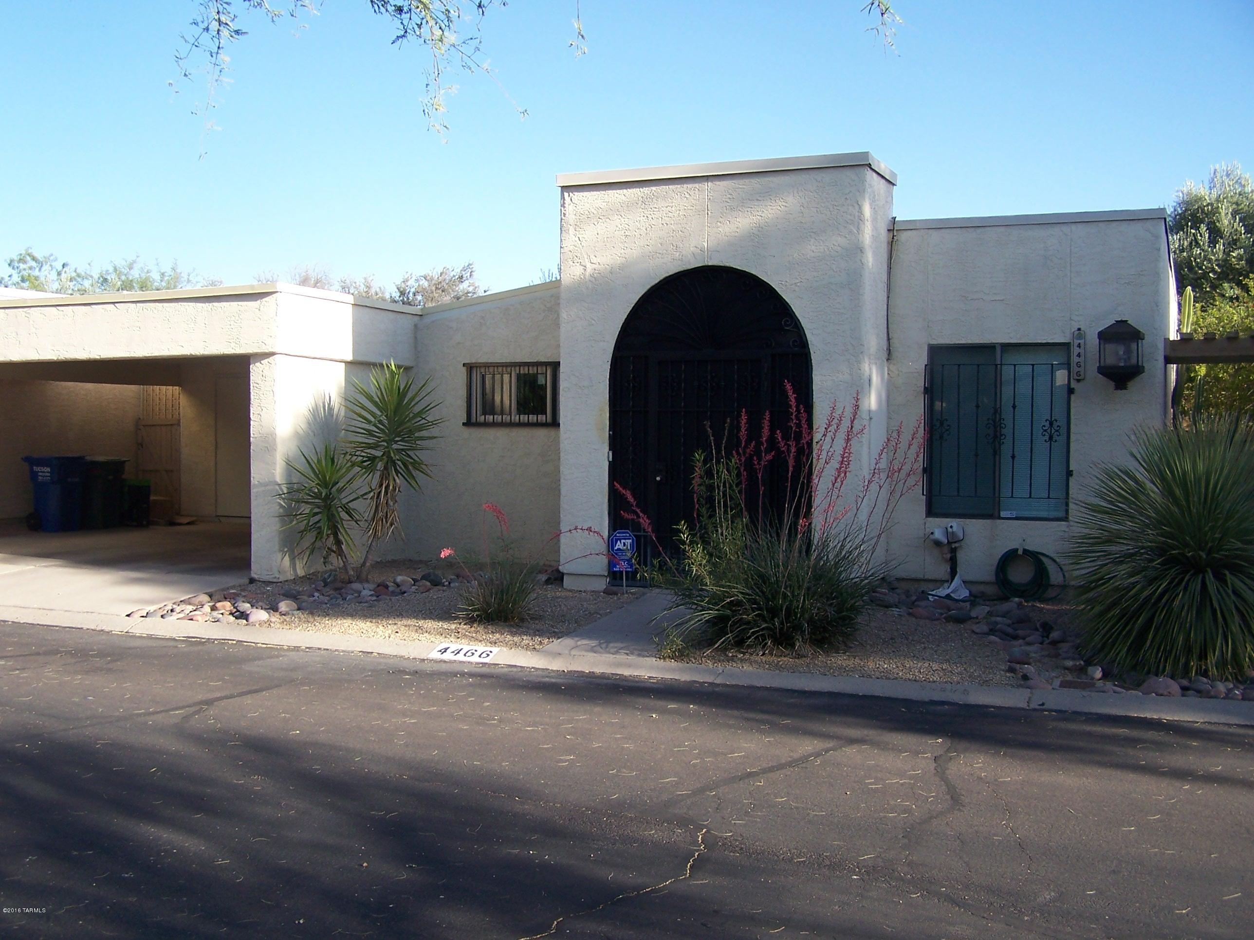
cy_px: 470
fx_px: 1377
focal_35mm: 38
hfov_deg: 49.0
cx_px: 627
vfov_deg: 37.7
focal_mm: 6.3
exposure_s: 1/400
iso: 80
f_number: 2.8
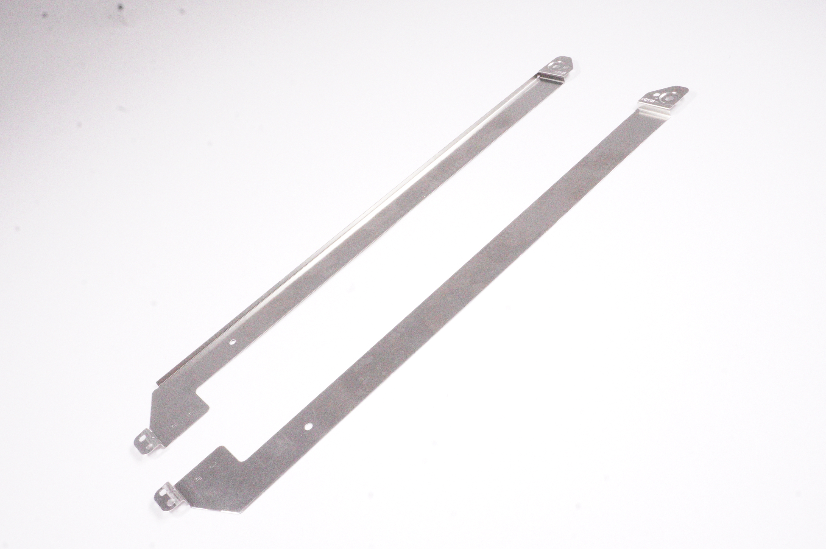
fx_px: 791
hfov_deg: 55.1
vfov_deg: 38.3
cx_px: 413
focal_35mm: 34
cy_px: 274
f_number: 22
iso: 12800
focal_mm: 23
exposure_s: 1/320
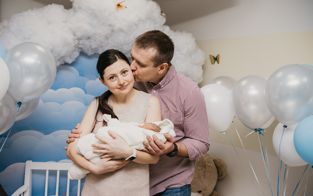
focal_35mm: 36
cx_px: 146
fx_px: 306
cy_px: 106
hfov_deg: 54.1
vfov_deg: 35.4
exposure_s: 1/160
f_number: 4
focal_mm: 32
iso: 160
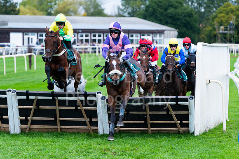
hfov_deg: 11.5
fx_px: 1191
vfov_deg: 7.6
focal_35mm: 179
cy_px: 85
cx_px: 125
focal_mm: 155
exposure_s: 1/1000
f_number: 4
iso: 1000
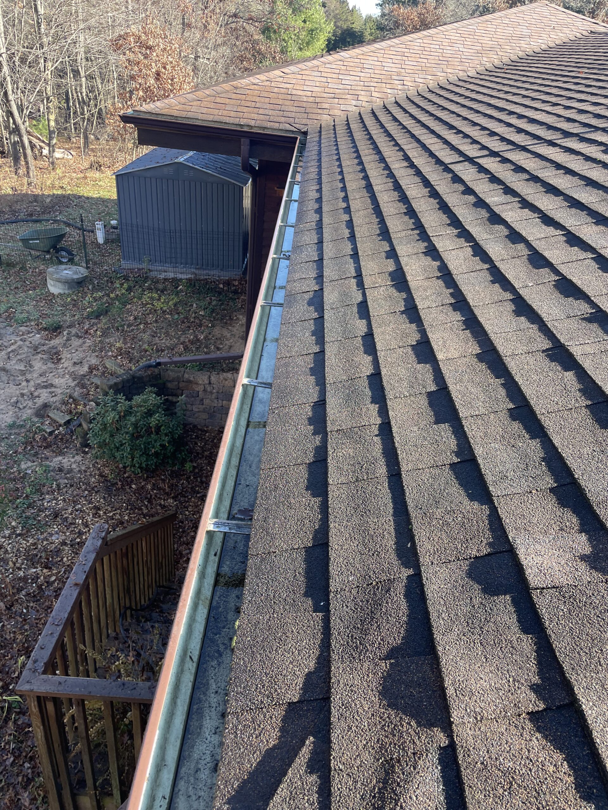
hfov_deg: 53.1
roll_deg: -7.6
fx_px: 609
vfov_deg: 67.3
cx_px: 304
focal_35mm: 26
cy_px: 405
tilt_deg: -30.4
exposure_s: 1/171
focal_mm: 4.2
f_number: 1.6
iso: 32
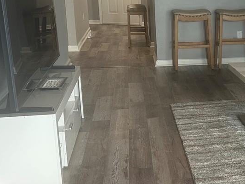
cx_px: 255
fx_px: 510
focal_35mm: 72
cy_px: 103
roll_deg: -1.0
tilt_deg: -13.2
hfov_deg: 25.5
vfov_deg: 20.4
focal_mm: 6.86
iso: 80
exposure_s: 1/121
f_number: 1.78
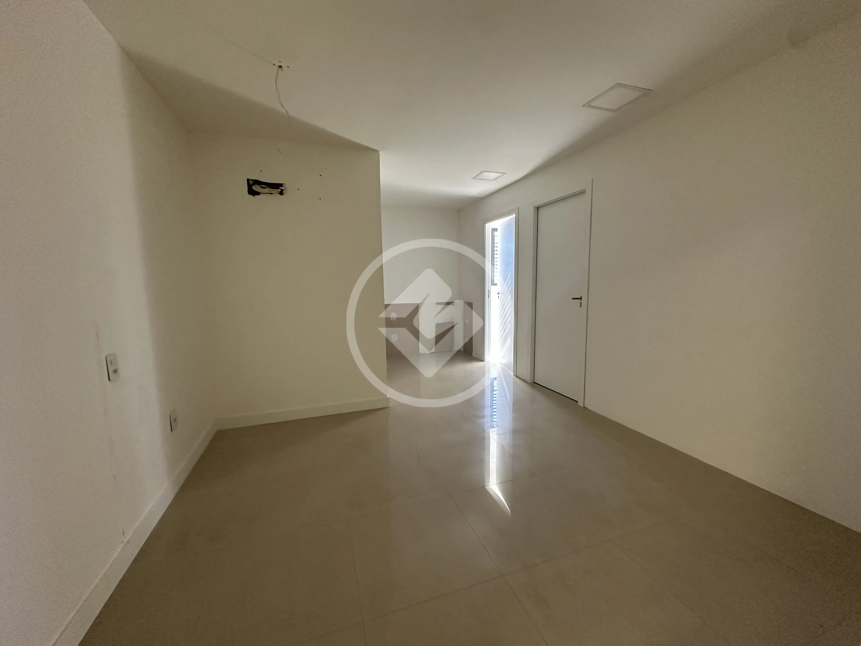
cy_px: 323
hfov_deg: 102.1
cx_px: 430
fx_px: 348
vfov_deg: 85.7
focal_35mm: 14
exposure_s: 1/88
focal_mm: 2.22
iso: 320
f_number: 2.2
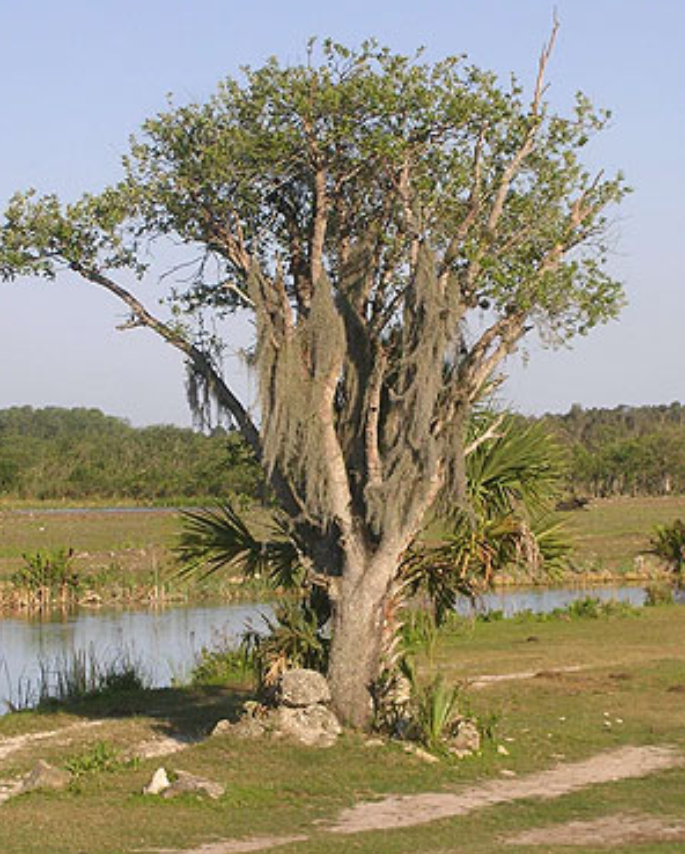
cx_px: 296
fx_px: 3997
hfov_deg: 9.8
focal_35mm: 158
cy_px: 502
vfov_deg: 12.2
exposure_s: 1/357
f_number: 4.9
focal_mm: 17.4
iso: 50
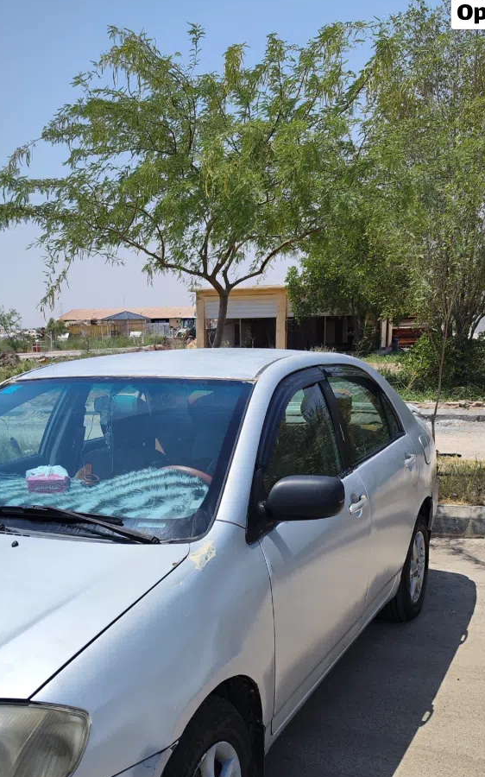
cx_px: 155
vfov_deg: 51.5
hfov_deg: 34.1
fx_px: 783
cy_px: 536
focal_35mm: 37
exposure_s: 1/1508
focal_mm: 7.01
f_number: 1.69
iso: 50
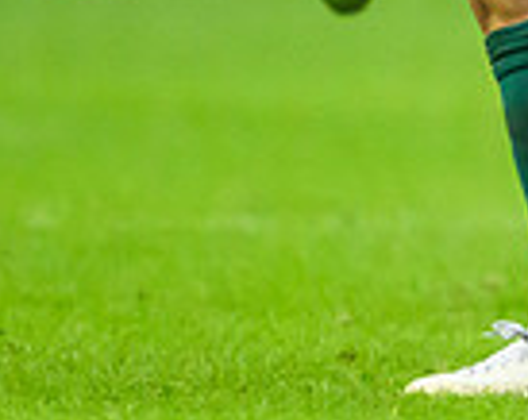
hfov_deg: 0.6
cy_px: -138
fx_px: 51256
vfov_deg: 0.5
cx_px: 1526
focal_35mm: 3287
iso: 8000
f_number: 4
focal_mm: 560
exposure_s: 1/1250
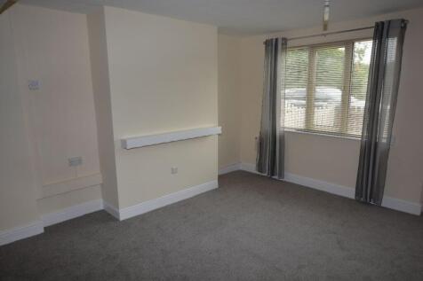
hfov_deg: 70.5
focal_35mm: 26
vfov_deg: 50.4
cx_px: 212
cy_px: 140
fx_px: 300
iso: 320
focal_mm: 17
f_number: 5.6
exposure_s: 1/60
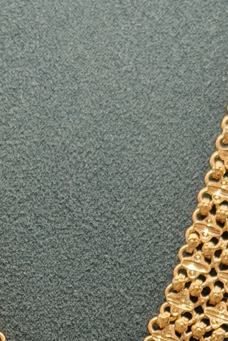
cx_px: 88
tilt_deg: -8.4
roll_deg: -1.0
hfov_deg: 8.0
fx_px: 1624
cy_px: 546
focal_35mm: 171
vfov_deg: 11.4
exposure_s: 1/100
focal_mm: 6.76
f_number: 1.78
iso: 100
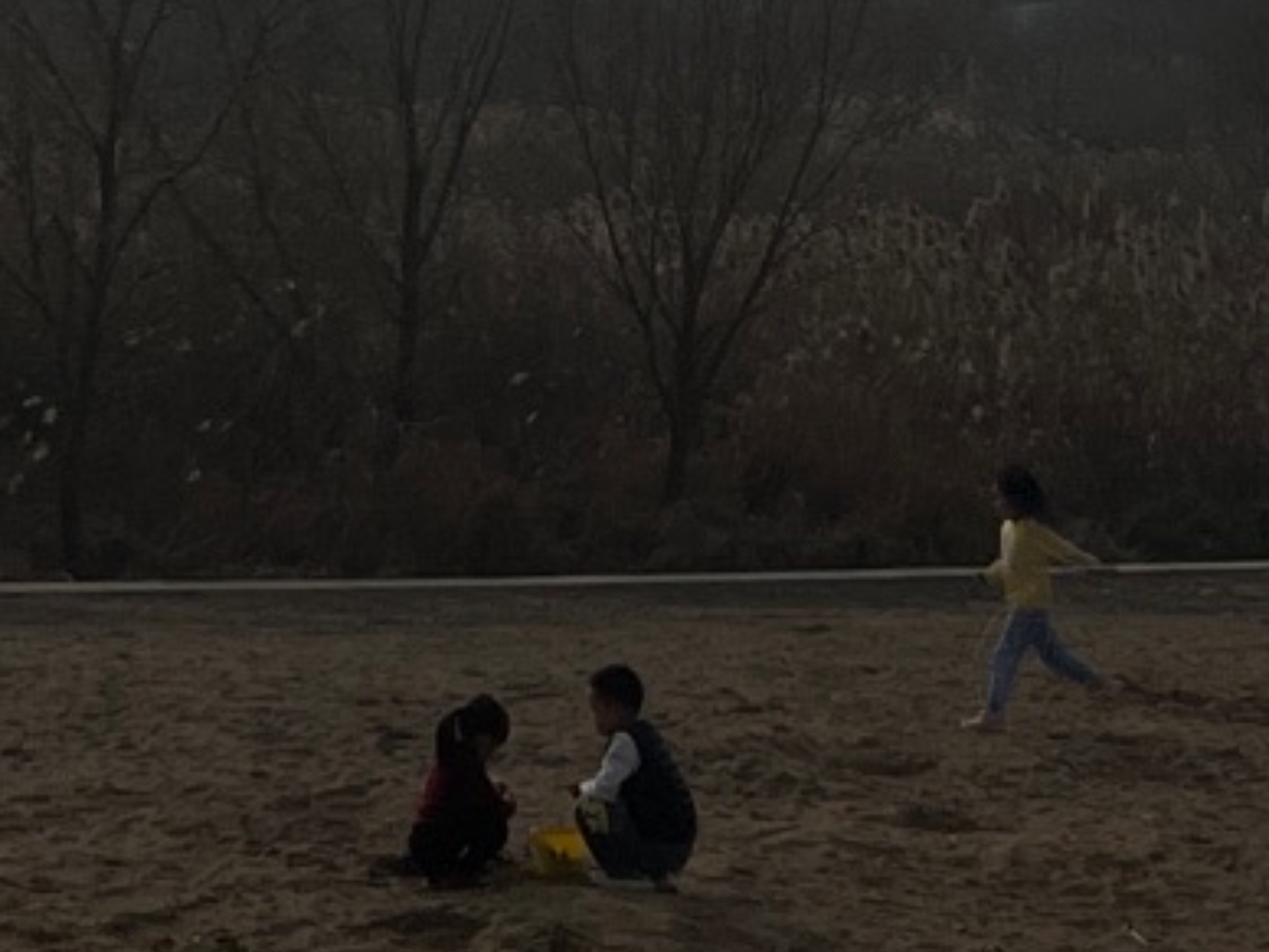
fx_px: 4912
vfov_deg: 9.9
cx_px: 334
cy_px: -1207
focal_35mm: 134
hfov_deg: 14.7
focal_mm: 5.7
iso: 40
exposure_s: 1/19231
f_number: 1.5
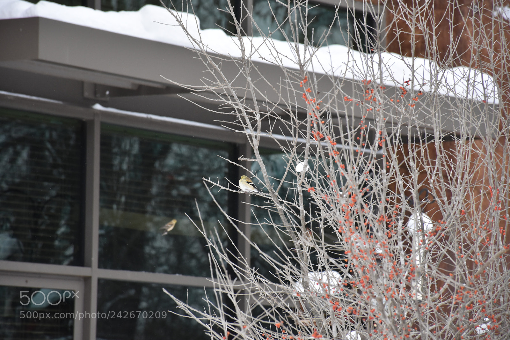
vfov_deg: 6.5
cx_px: 255
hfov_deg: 9.8
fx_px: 2974
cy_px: 170
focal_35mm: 210
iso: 800
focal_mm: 140
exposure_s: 1/800
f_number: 7.1
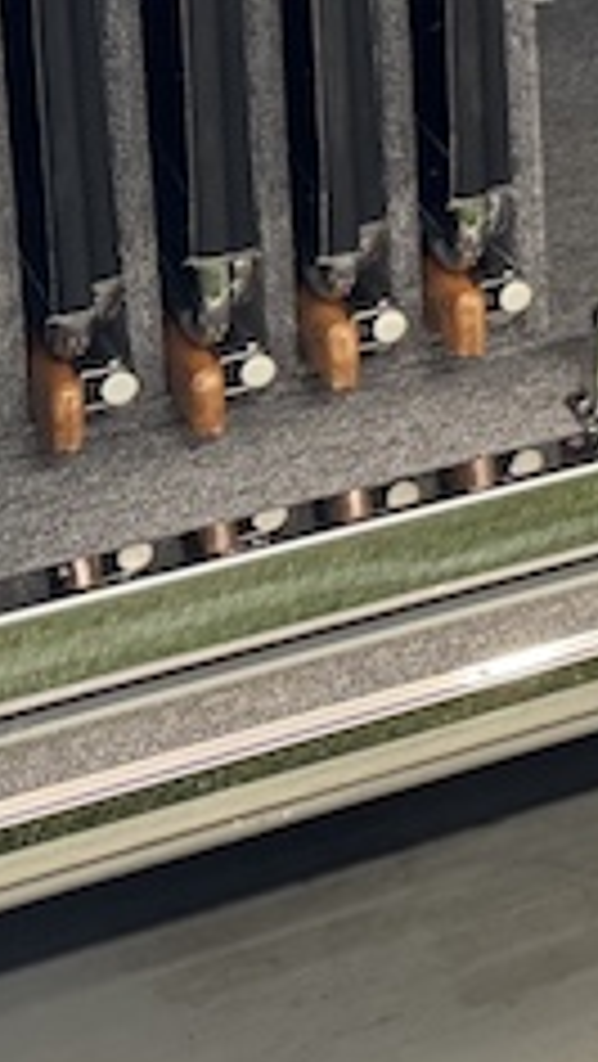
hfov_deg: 9.2
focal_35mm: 111
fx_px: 3125
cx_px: 1646
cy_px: -549
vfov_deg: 17.3
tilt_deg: -12.1
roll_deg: -0.1
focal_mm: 6.76
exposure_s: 1/60
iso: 500
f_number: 1.78
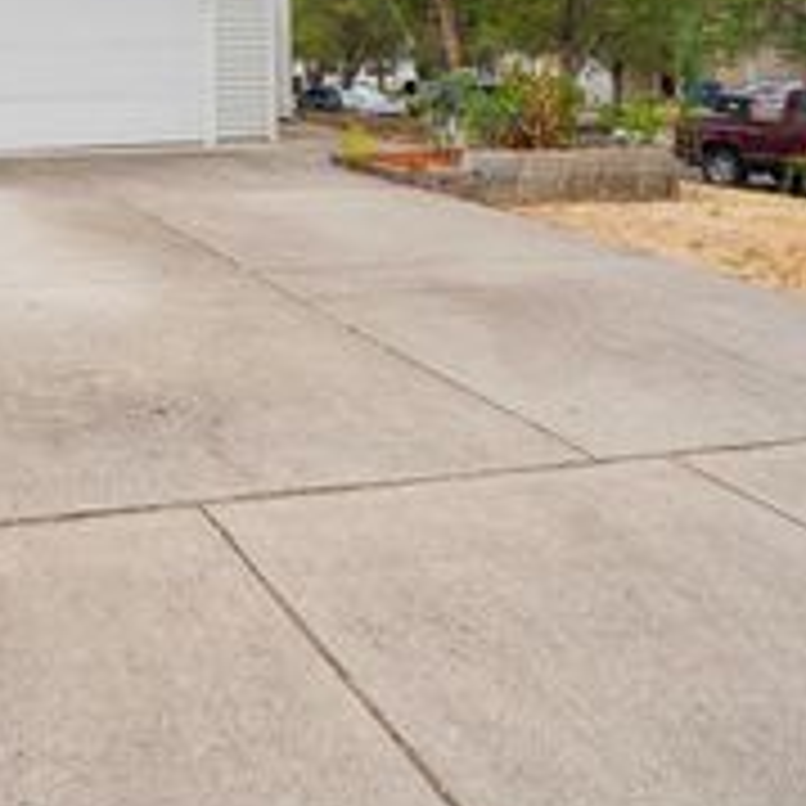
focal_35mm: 38
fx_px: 1001
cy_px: 101
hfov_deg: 41.5
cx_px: 135
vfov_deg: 40.9
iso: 320
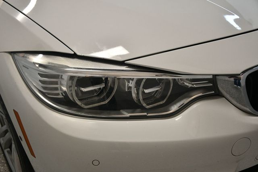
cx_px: 129
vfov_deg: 34.2
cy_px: 86
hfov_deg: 49.6
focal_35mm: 39
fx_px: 279
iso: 800
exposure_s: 1/125
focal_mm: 26
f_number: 3.8
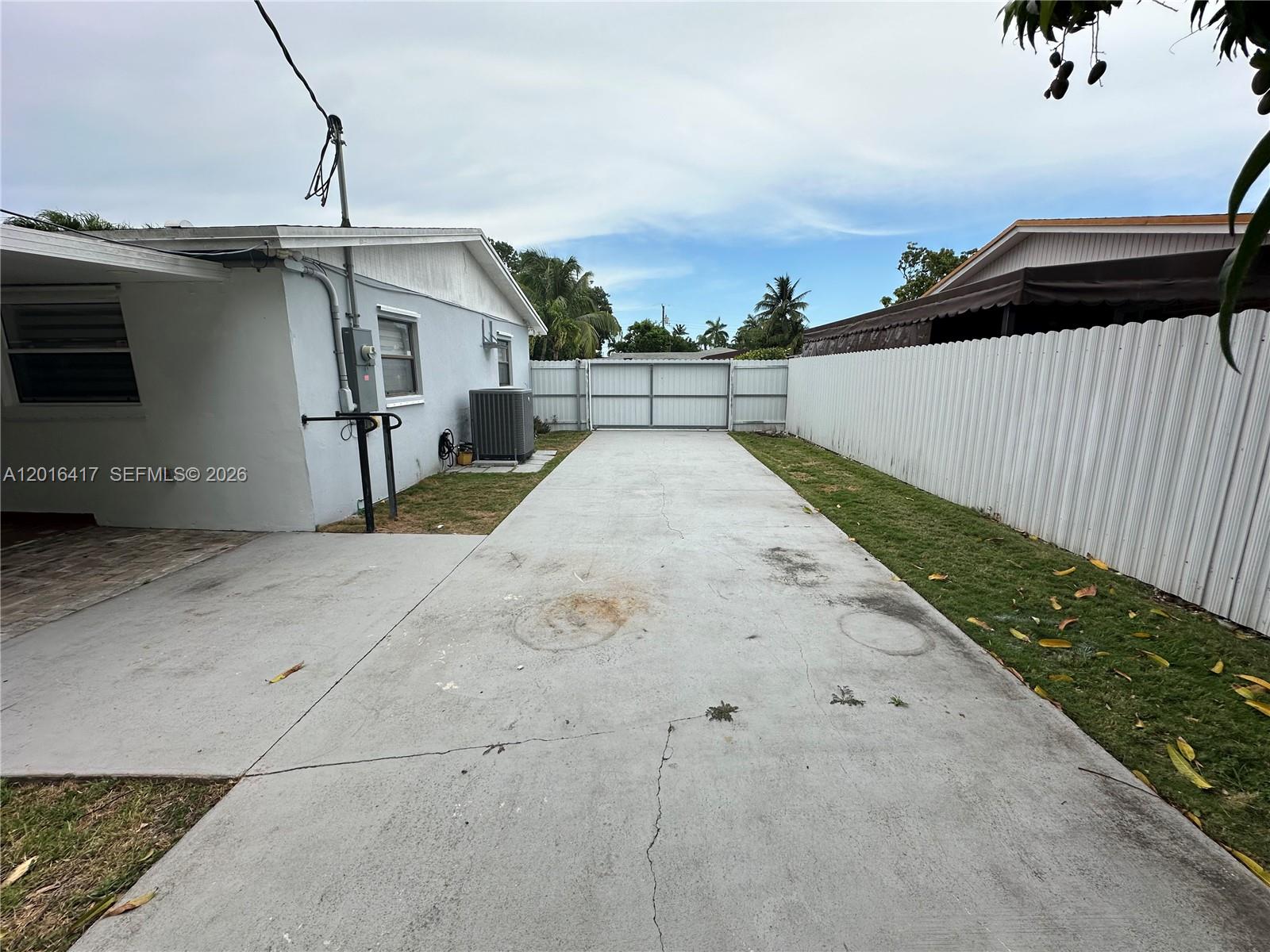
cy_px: 476
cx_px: 635
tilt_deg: -11.0
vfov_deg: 85.7
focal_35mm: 14
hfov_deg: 102.1
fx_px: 514
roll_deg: +0.4
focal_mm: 2.22
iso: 50
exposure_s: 1/1135
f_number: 2.2
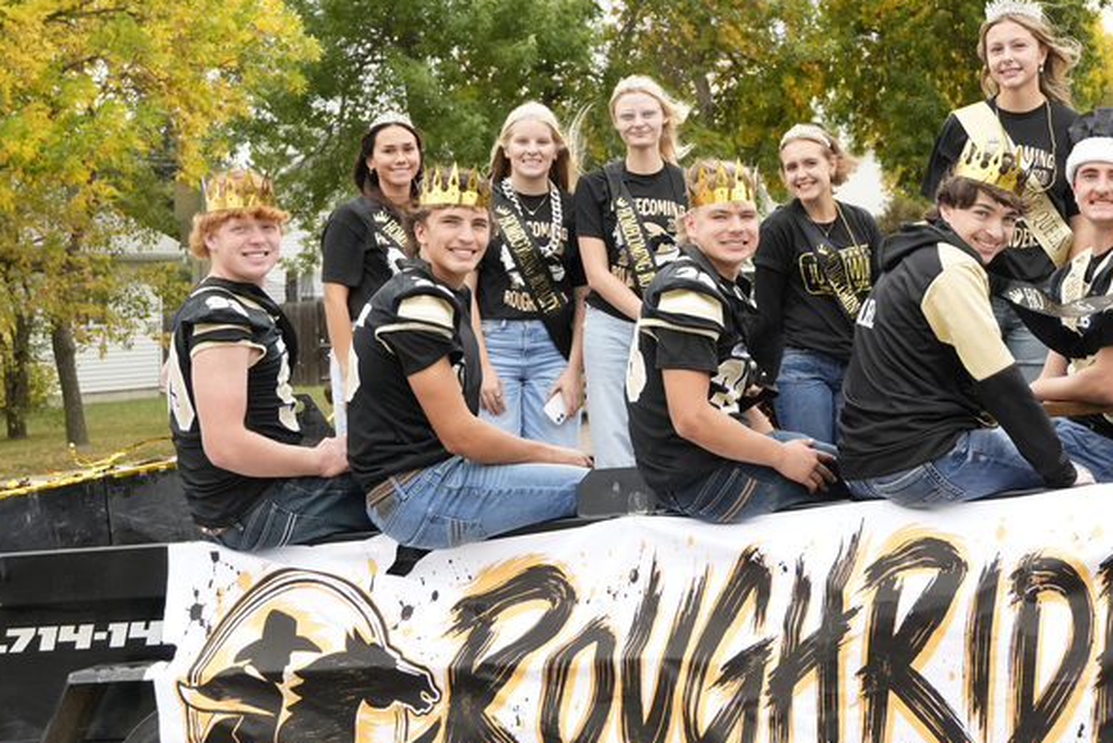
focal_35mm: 86
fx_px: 2656
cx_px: 711
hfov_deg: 23.6
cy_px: 359
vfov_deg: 15.9
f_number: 4.5
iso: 1250
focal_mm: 33
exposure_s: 1/1600
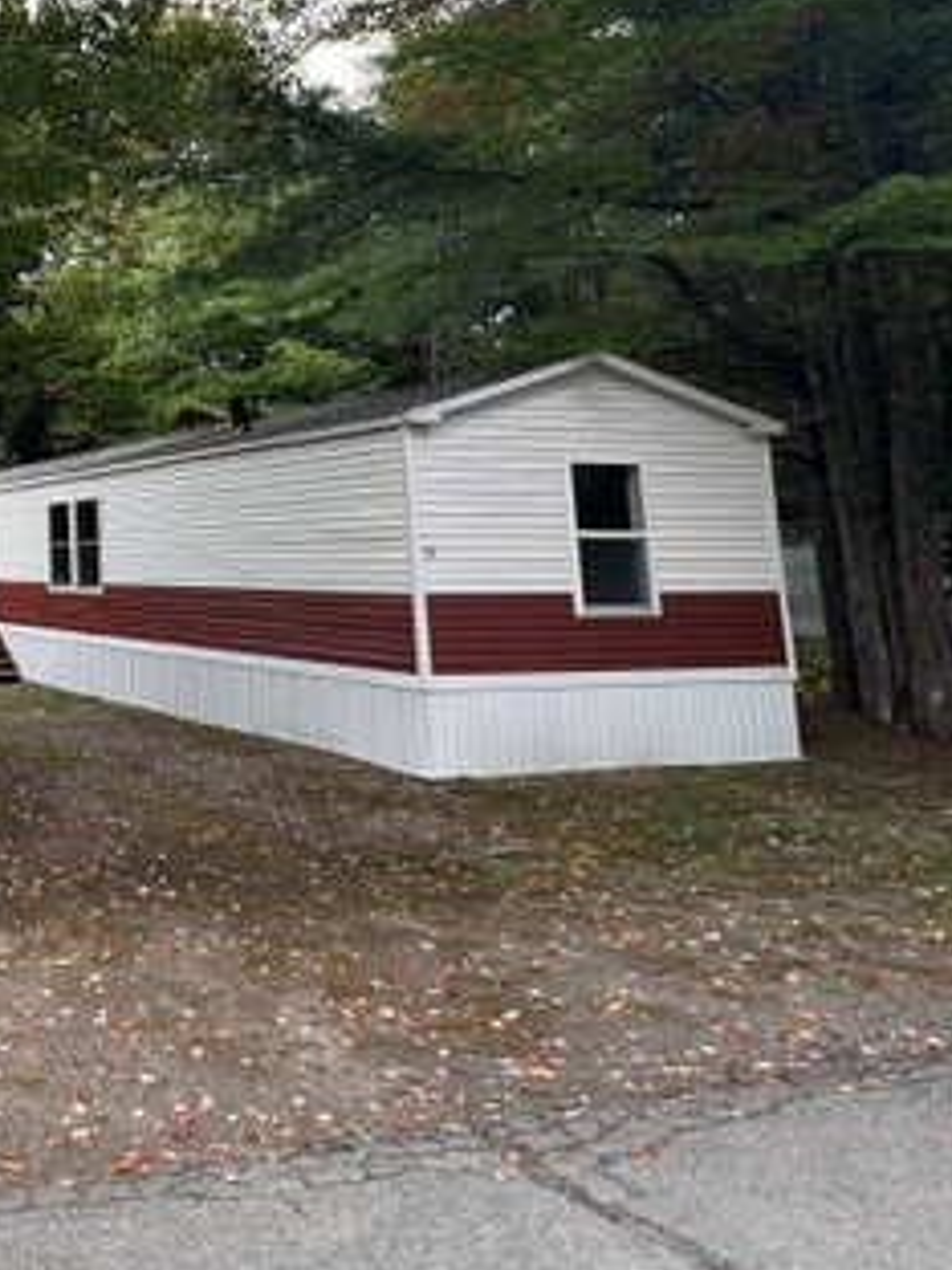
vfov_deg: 54.9
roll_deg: -0.4
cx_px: -151
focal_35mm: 32
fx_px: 1173
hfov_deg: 35.9
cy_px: 366
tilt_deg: +9.1
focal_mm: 1.57
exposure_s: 1/122
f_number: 1.8
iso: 32
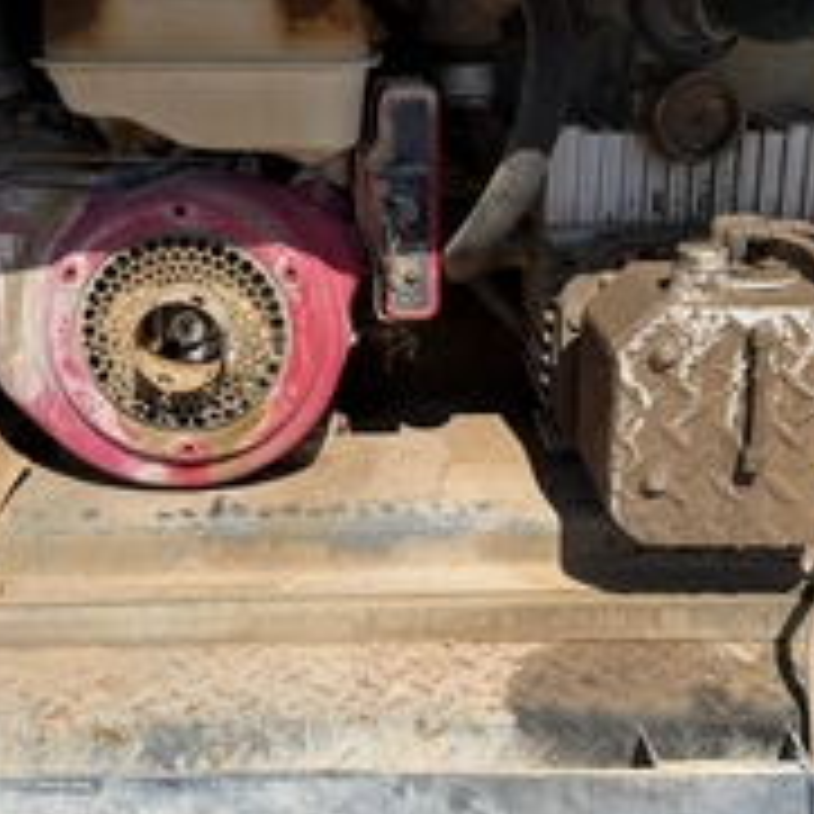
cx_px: 414
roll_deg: -0.4
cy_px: 310
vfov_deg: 35.9
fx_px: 1250
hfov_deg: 36.1
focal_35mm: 47
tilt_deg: -12.8
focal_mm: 6.76
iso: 80
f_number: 1.78
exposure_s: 1/5319
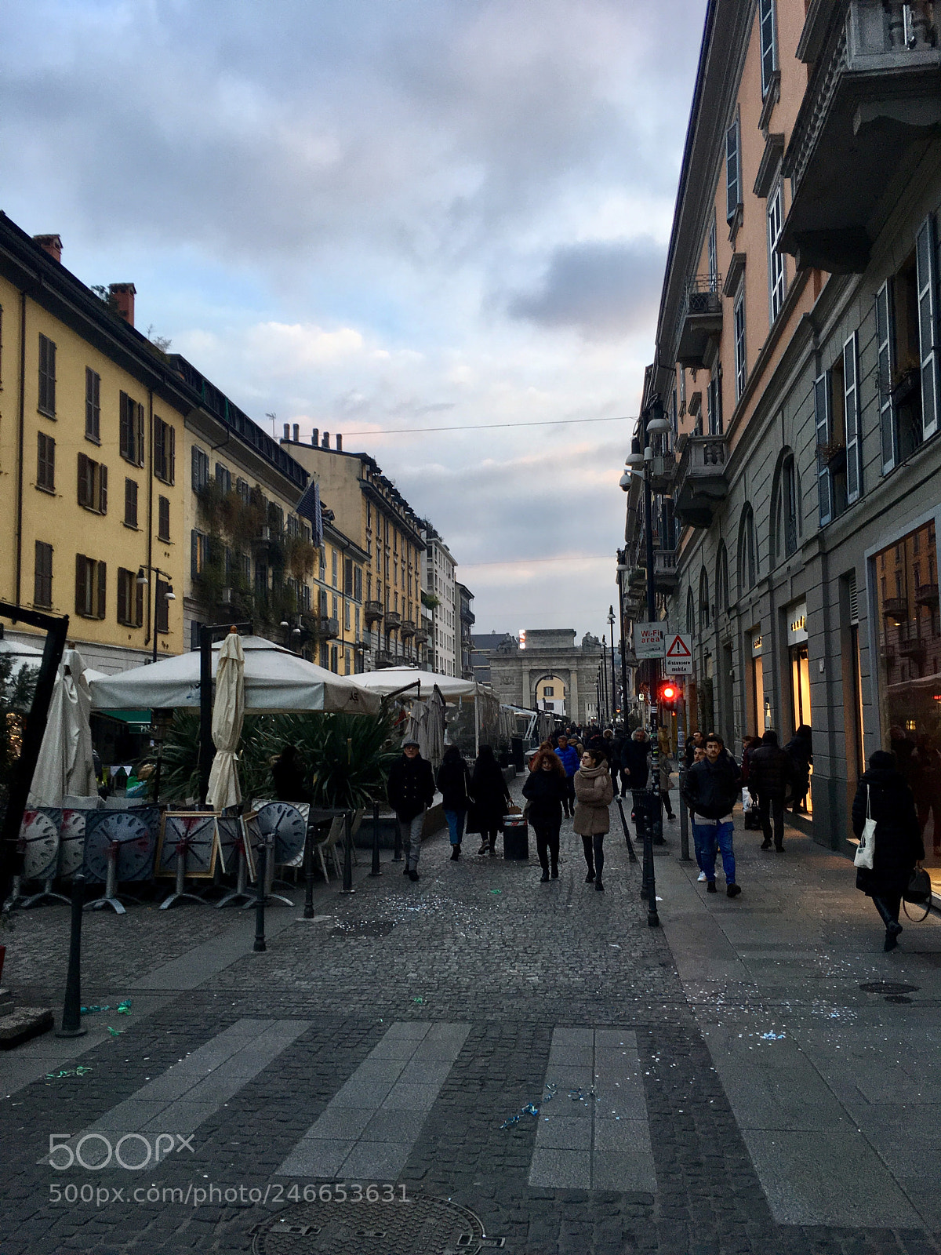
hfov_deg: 48.2
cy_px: 628
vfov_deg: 61.7
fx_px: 1051
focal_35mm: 29
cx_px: 470
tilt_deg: +5.6
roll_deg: +0.9
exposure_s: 1/100
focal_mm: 4.15
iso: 40
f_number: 2.2
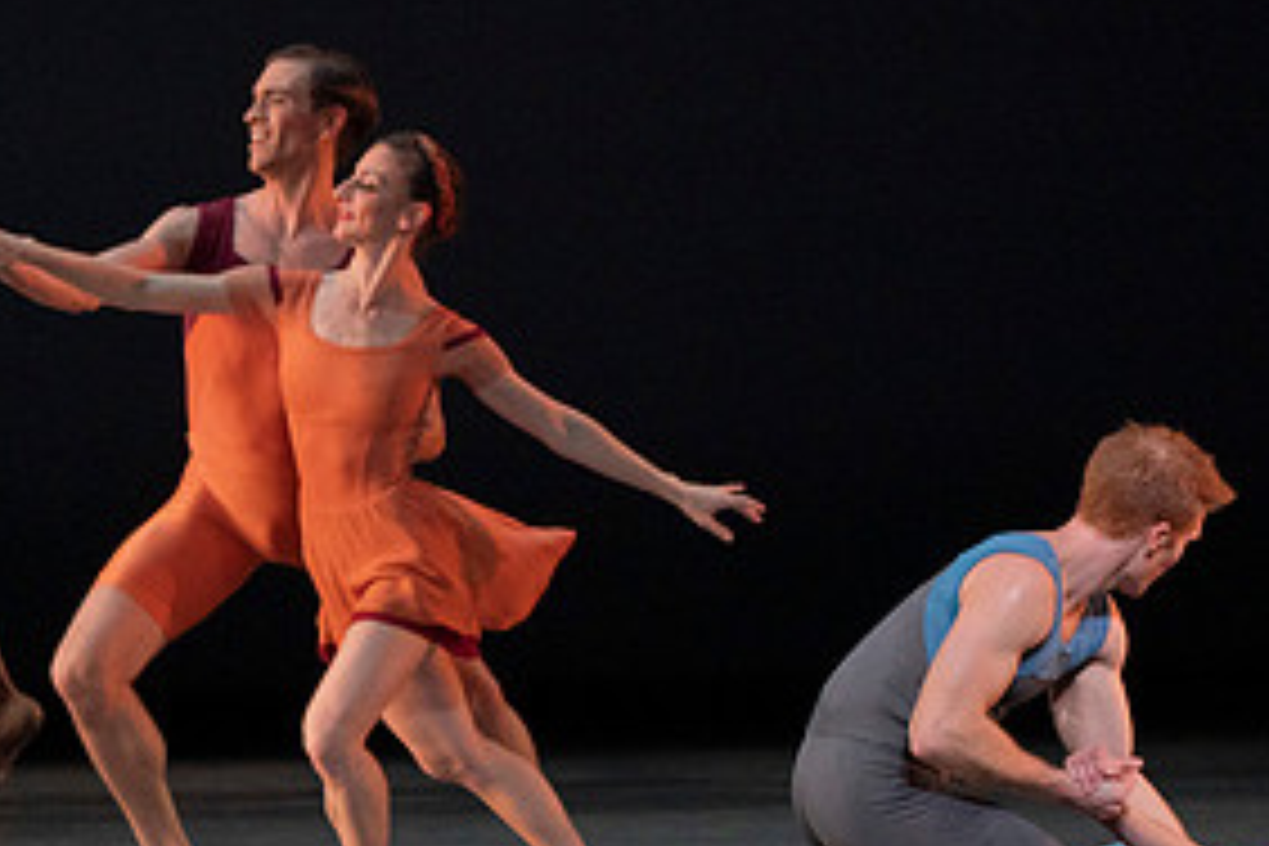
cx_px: 1188
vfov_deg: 2.2
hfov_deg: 3.3
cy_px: 583
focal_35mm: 630
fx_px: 22206
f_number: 8
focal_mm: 306
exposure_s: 1/400
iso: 6400
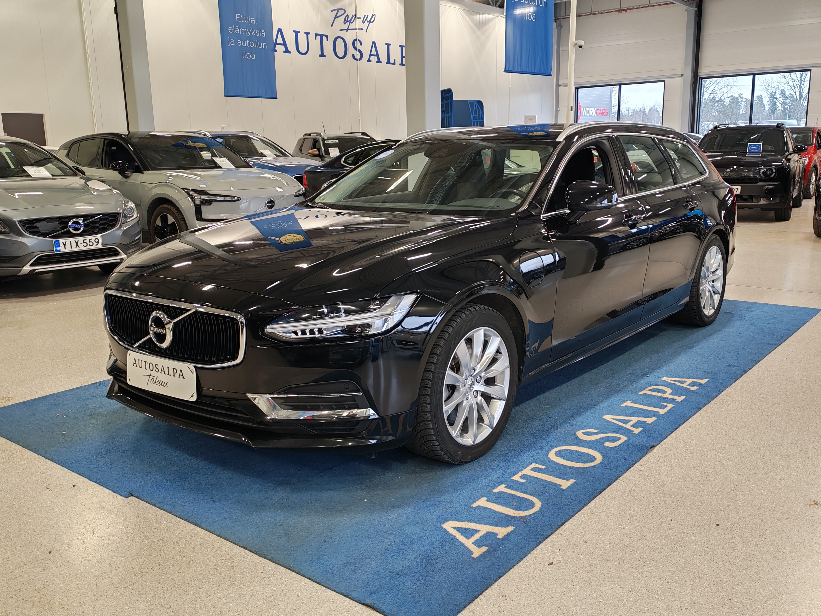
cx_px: 410
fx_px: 783
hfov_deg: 55.4
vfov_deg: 42.9
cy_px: 308
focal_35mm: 33
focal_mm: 6.12
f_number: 1.9
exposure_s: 1/100
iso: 160
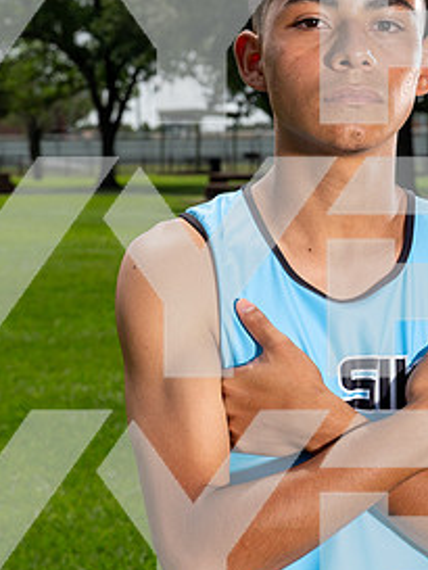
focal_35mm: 102
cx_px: 286
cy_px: 268
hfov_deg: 14.5
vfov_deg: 19.3
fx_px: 1680
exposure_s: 1/1250
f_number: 8
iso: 250
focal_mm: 50
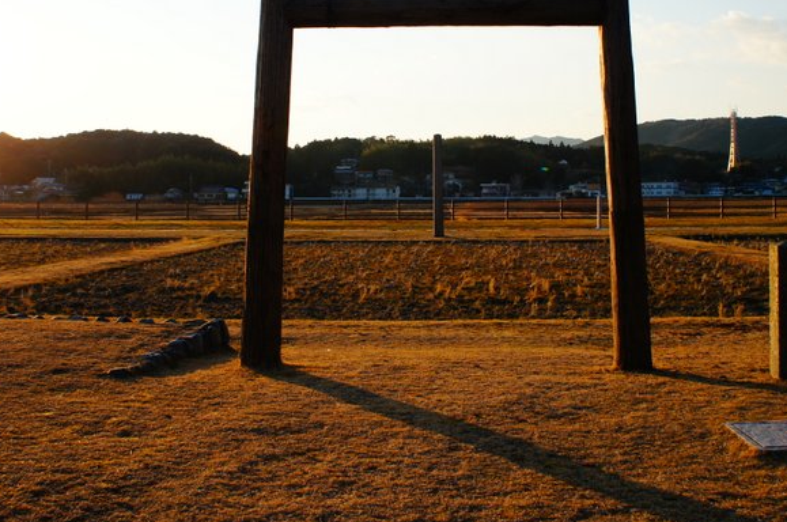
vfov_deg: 31.3
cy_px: 144
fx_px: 917
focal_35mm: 42
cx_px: 396
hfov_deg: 46.5
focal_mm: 18
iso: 200
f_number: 8
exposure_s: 1/320
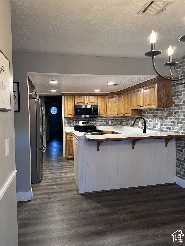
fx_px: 178
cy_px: 118
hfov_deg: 54.9
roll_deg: +1.9
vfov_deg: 69.4
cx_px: 91
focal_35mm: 25
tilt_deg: +2.0
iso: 320
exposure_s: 1/60
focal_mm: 6.86
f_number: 1.78
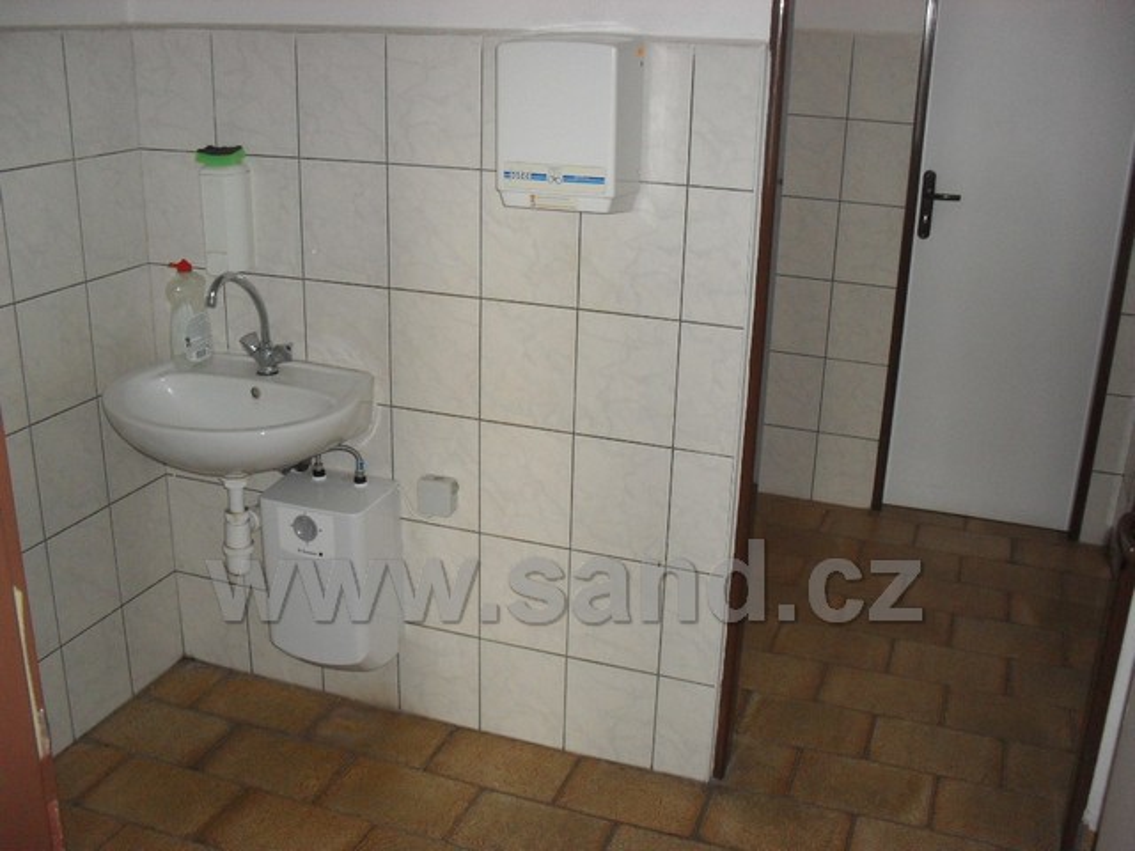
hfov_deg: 52.6
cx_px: 568
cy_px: 426
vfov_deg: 40.7
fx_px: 1148
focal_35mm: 35
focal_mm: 6.3
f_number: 3.2
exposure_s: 1/45
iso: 200
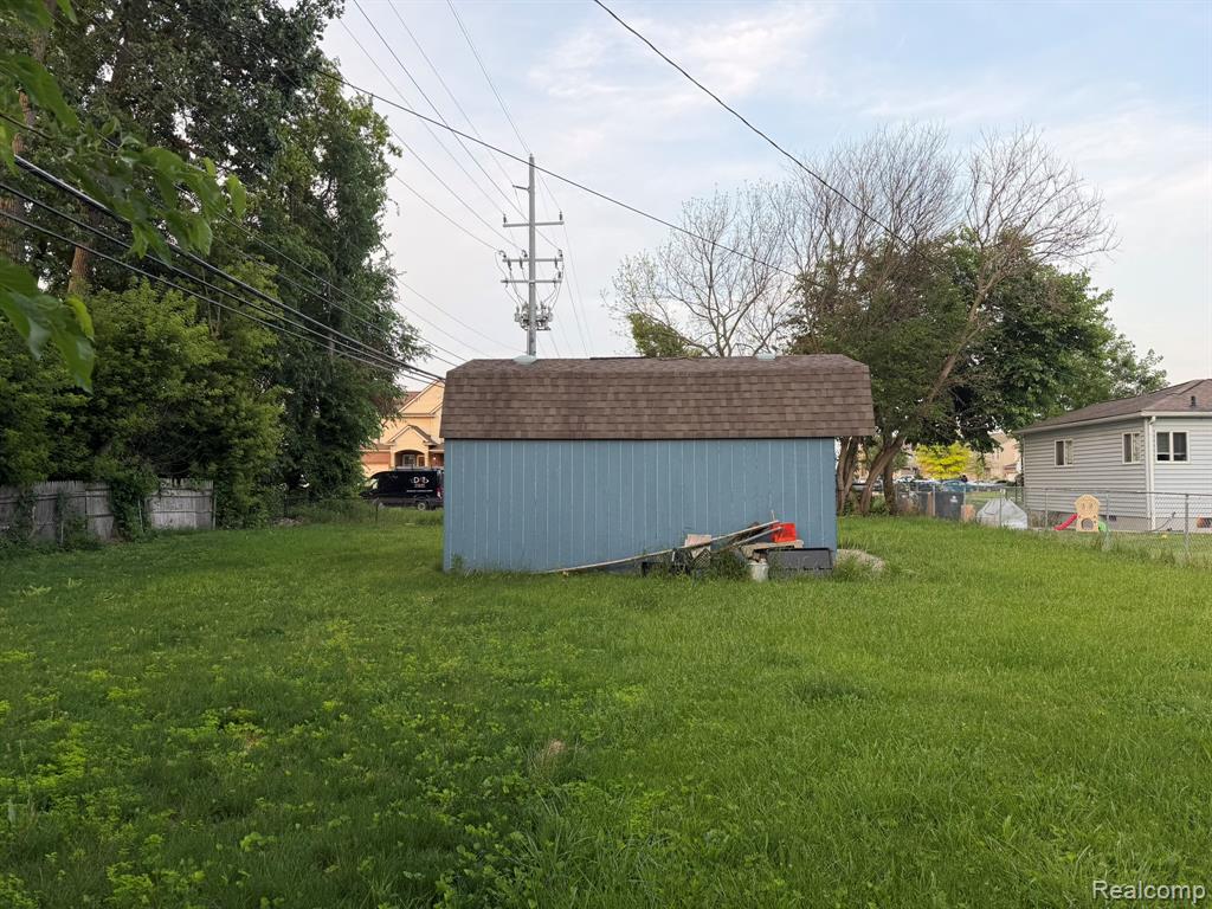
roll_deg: -0.1
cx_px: 606
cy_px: 454
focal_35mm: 24
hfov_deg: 71.6
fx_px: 840
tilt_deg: +1.5
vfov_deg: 56.8
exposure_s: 1/355
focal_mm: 6.76
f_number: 1.78
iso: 80
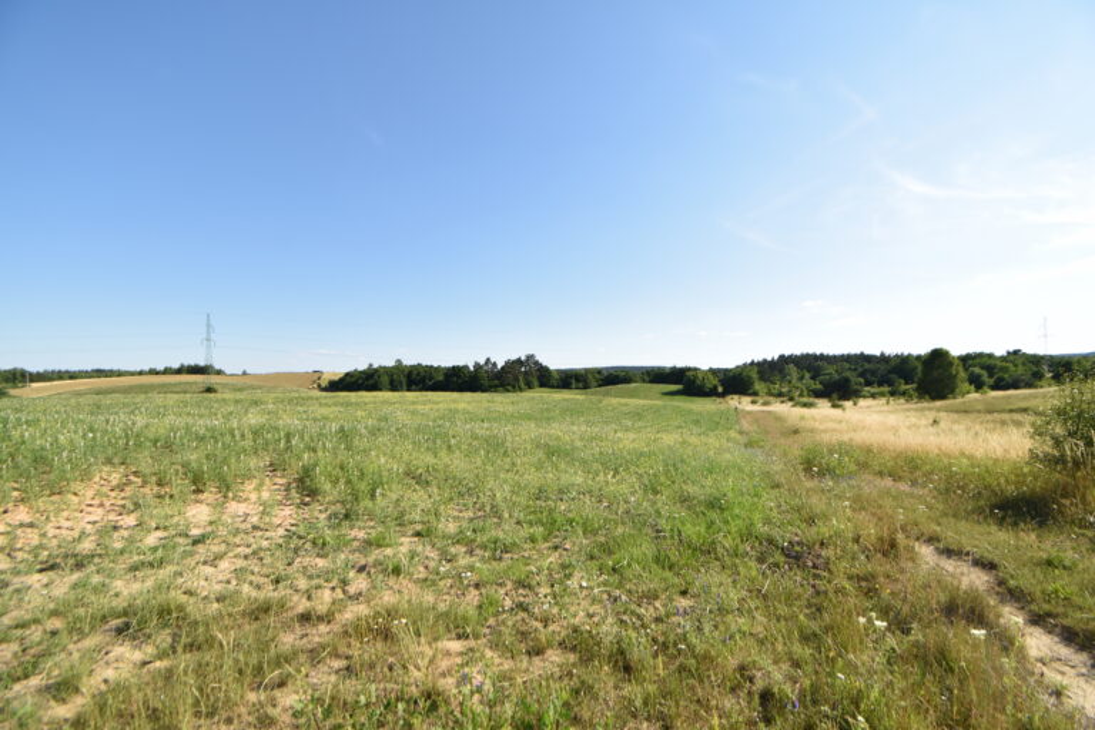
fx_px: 456
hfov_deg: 100.4
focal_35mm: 15
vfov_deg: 77.3
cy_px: 365
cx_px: 548
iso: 100
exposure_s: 1/200
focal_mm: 10
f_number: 7.1
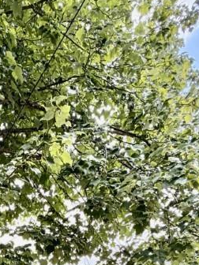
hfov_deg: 30.4
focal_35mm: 45
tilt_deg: +1.0
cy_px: 385
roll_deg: -0.9
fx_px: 345
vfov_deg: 29.0
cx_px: 9
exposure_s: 1/502
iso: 64
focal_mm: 2.22
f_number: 2.2
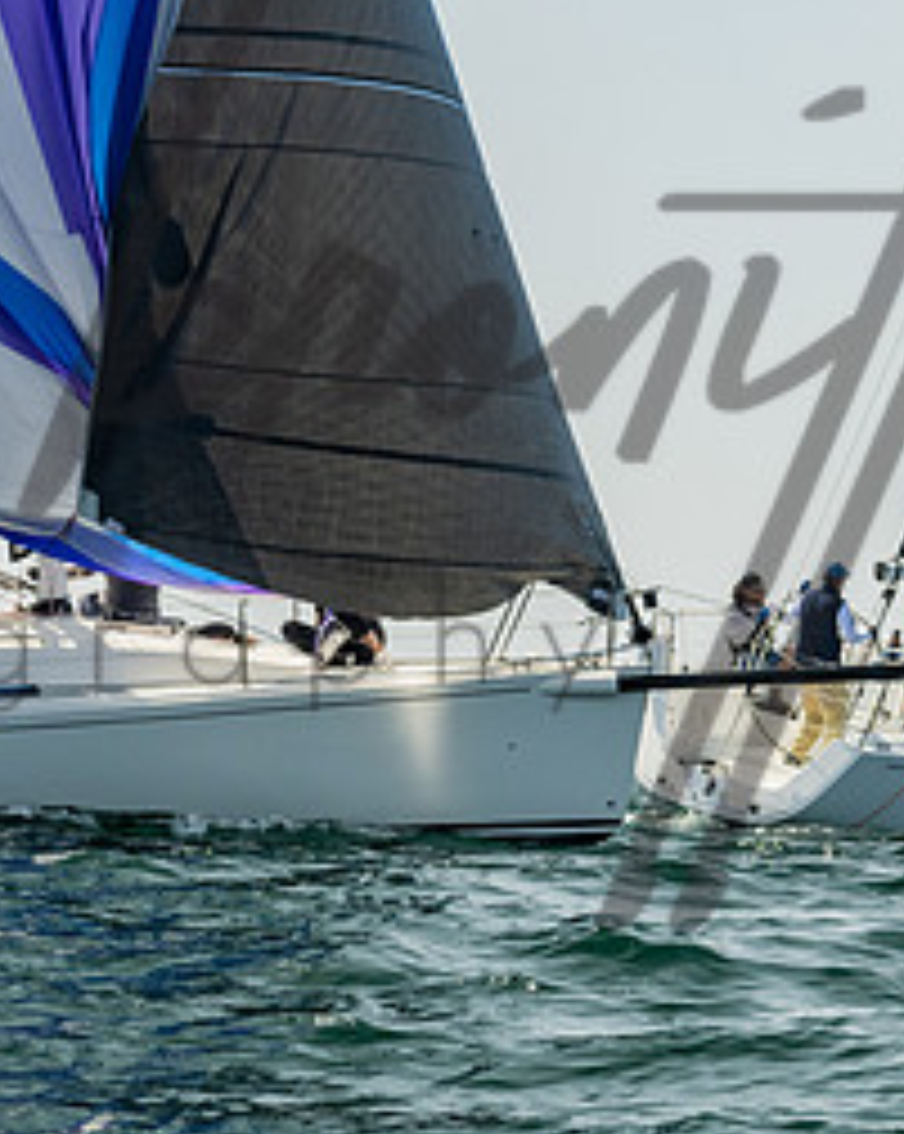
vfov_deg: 10.9
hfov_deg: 8.7
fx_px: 5964
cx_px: 634
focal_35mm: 178
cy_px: 450
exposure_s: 1/800
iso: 320
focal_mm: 69
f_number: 6
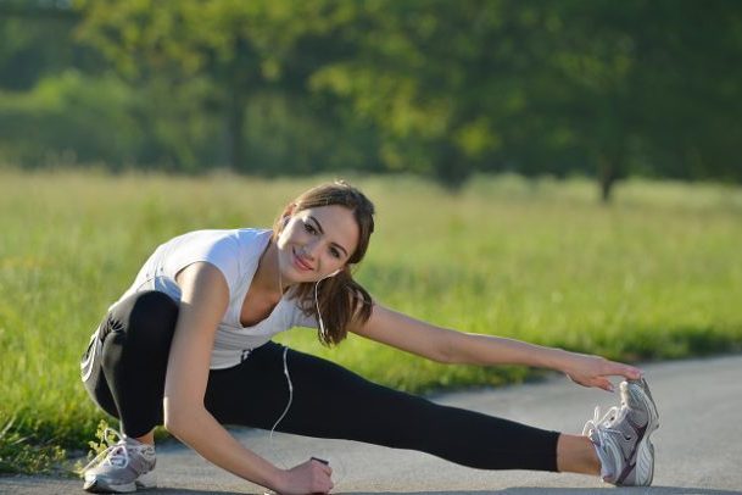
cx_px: 371
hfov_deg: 12.8
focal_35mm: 160
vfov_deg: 8.6
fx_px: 3298
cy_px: 248
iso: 160
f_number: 4.5
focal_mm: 160
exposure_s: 1/640
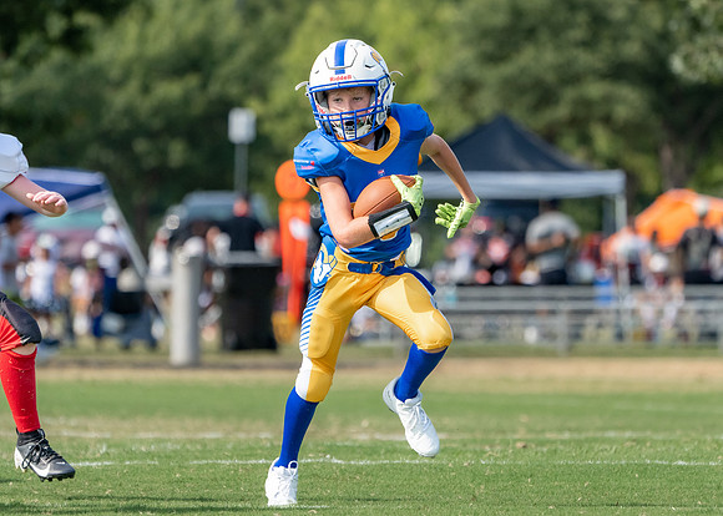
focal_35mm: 481
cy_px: 359
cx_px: 407
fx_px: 9869
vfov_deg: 3.0
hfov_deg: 4.2
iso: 500
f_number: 5.6
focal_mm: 294
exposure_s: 1/2500
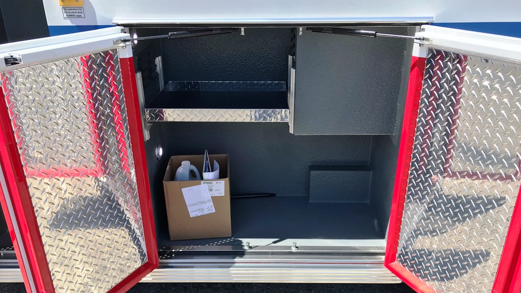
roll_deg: -0.8
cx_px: 263
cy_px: 164
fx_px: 428
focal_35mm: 31
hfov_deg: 62.6
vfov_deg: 37.7
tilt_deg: -23.1
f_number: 1.8
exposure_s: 1/1212
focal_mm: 3.99
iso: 20
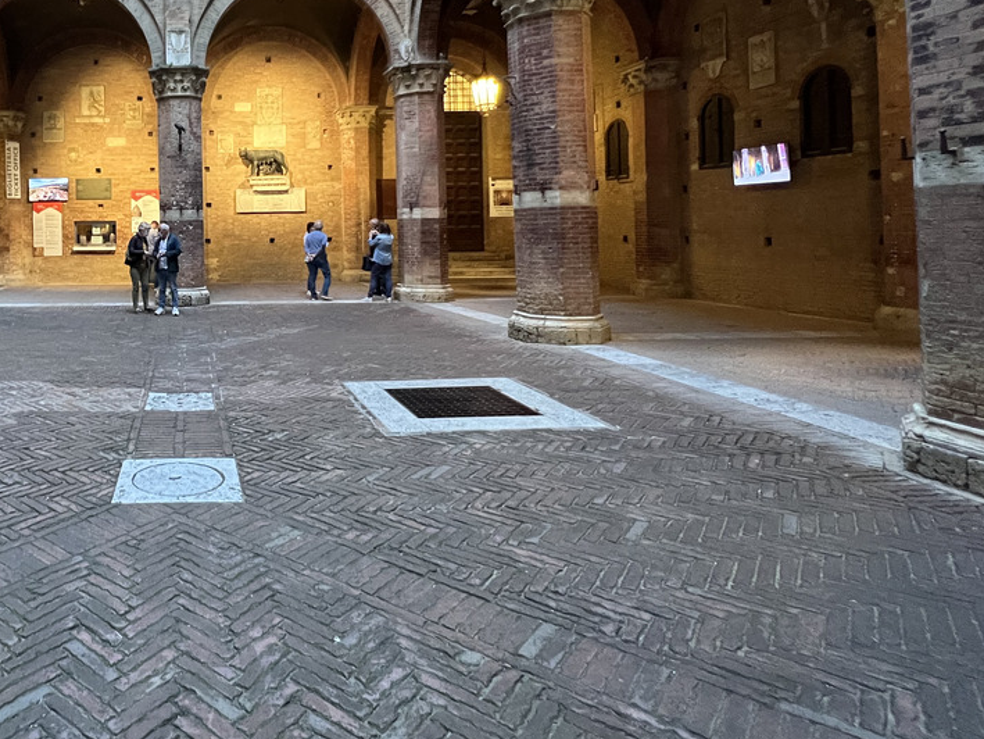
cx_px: 187
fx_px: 625
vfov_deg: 59.2
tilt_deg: -0.3
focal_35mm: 22
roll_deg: +0.7
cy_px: 228
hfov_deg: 68.5
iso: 640
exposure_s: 1/60
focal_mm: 1.57
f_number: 1.8
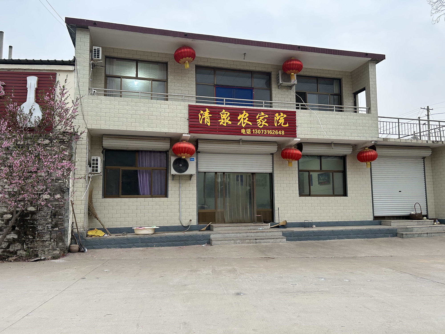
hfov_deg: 67.3
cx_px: 222
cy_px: 167
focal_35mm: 26
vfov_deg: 53.1
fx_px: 334
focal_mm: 5.7
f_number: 1.5
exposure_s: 1/60
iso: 160
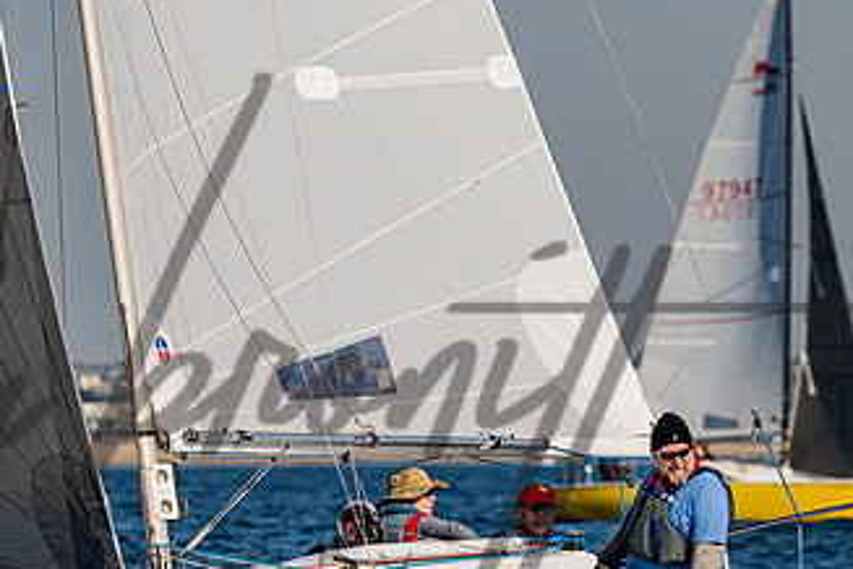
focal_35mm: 479
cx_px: 415
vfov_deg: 2.9
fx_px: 11349
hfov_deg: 4.3
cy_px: 260
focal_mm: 220
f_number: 5
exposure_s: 1/4000
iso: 400
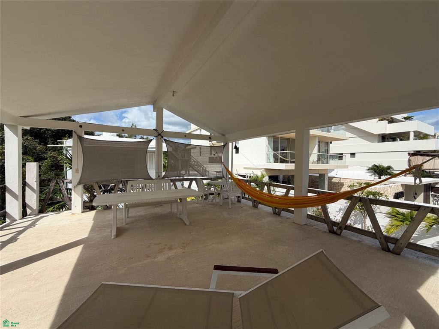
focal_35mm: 14
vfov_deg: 85.7
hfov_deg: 102.1
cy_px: 164
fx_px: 178
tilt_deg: -1.0
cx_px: 220
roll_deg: -0.7
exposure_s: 1/1087
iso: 20
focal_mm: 2.22
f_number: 2.2
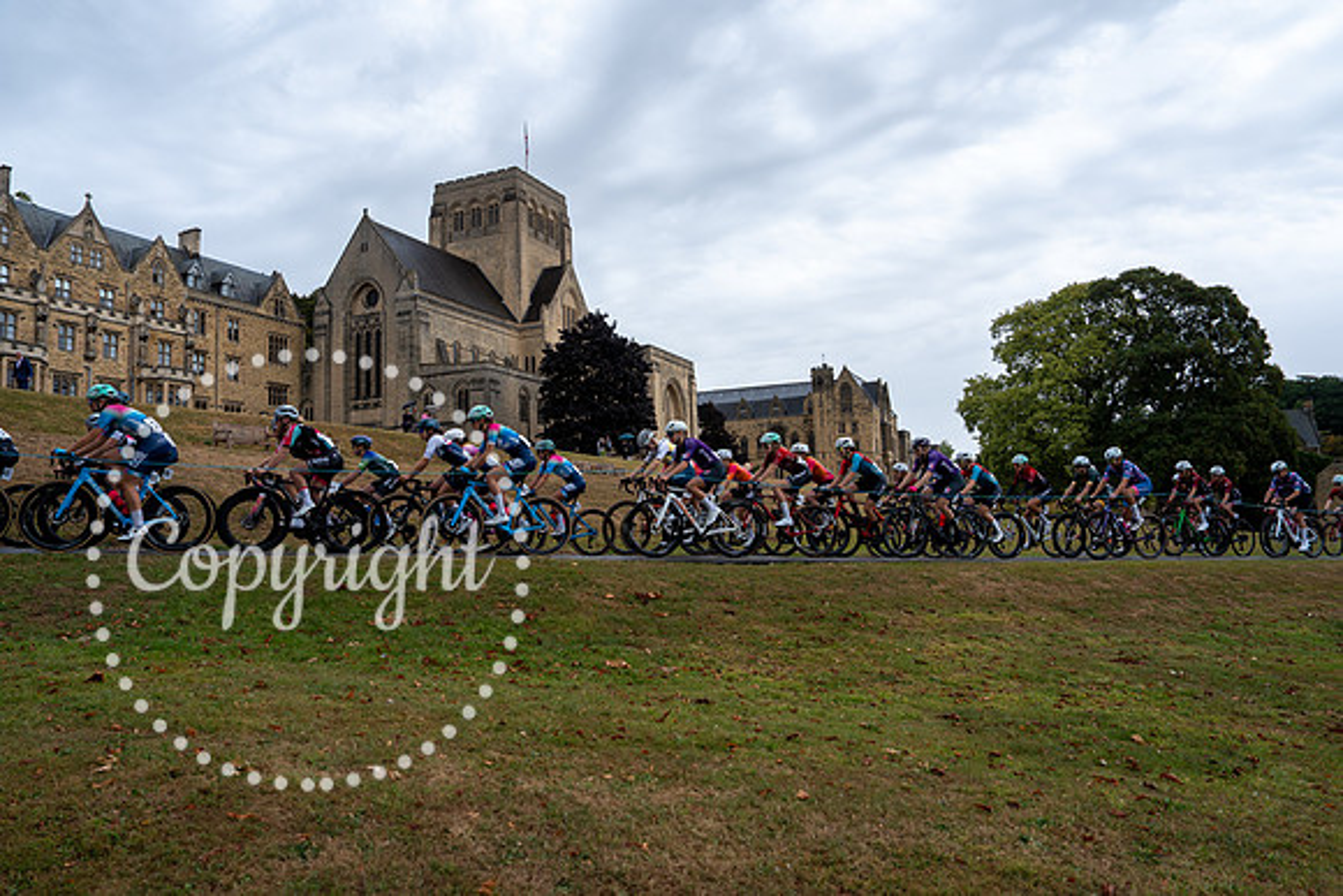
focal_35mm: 24
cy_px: 448
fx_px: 896
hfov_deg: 73.7
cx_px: 672
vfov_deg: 53.2
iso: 400
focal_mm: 24
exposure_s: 1/800
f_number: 4
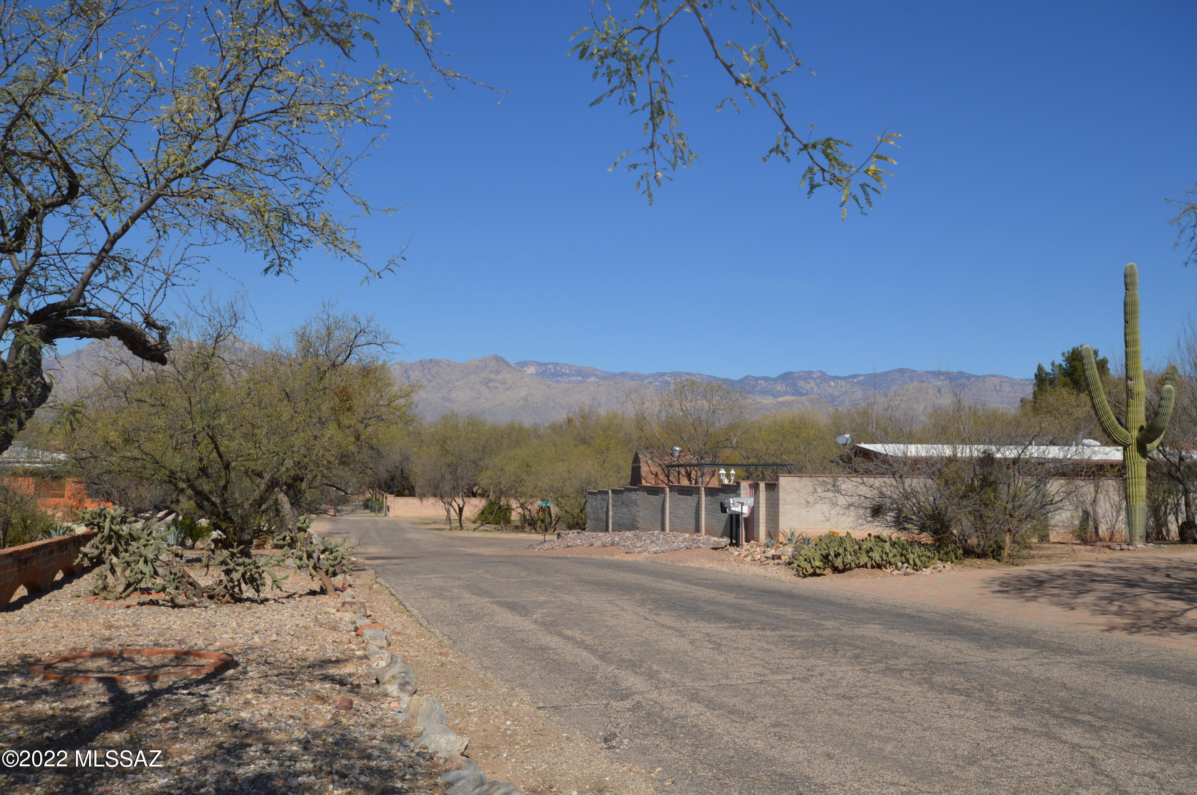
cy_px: 398
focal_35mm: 33
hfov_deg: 57.3
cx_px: 598
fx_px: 1096
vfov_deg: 39.9
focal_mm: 22
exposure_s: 1/200
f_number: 13
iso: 100
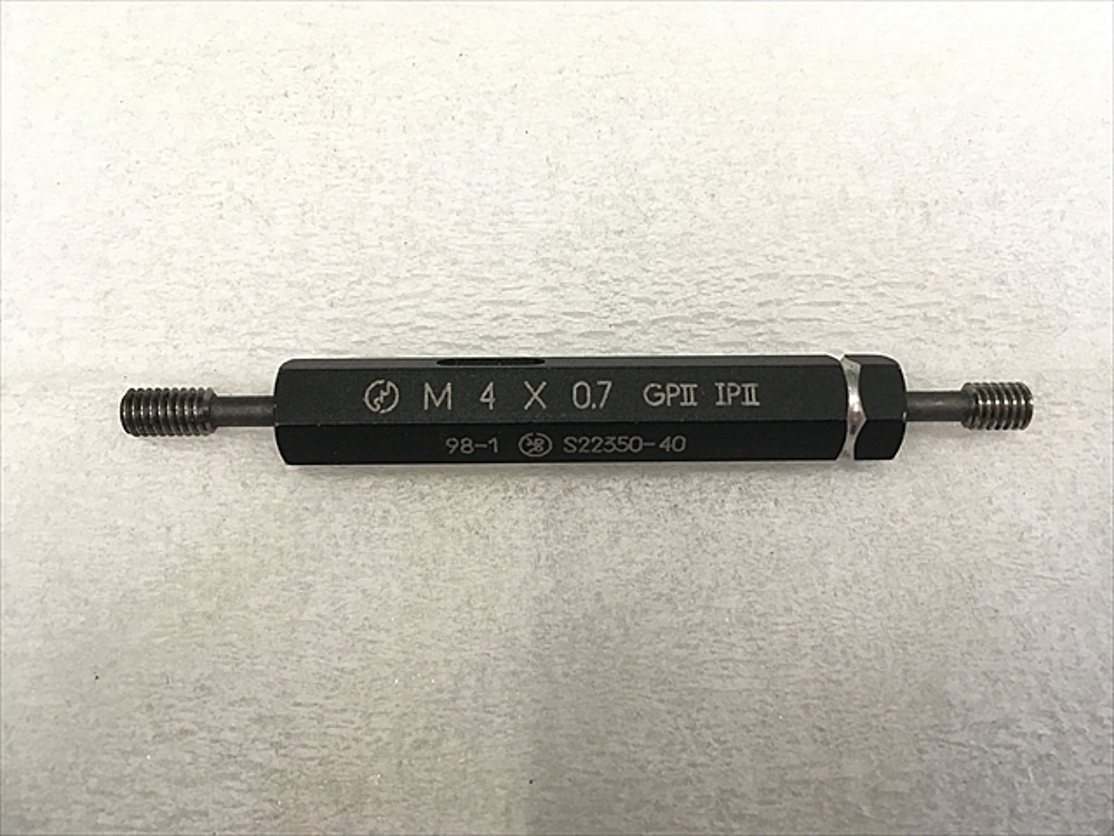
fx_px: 933
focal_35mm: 29
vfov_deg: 48.2
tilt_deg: -75.0
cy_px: 418
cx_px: 557
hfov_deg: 61.7
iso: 80
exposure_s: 1/30
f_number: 2.2
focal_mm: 4.15
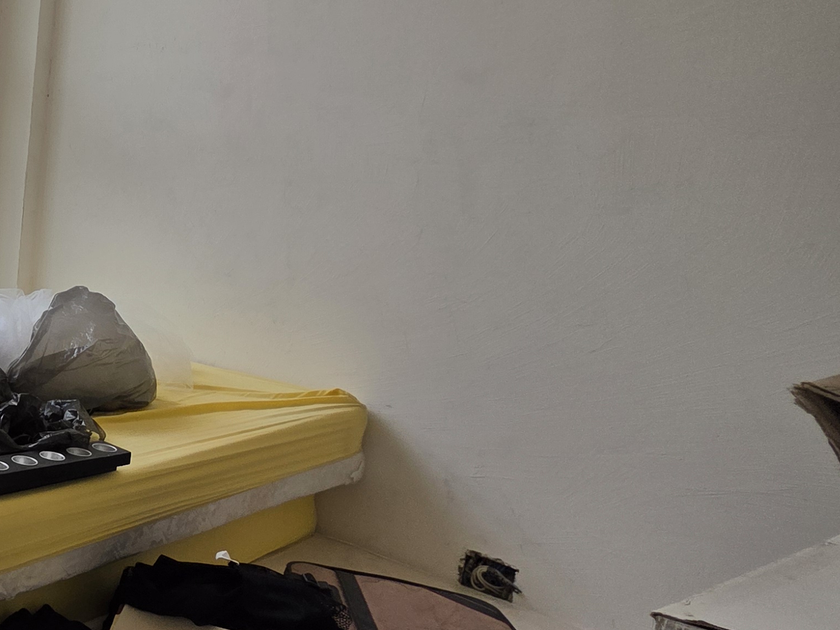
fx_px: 825
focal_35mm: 34
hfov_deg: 35.9
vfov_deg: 41.7
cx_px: -253
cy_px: 267
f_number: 1.9
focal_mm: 2.2
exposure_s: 1/1044
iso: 40
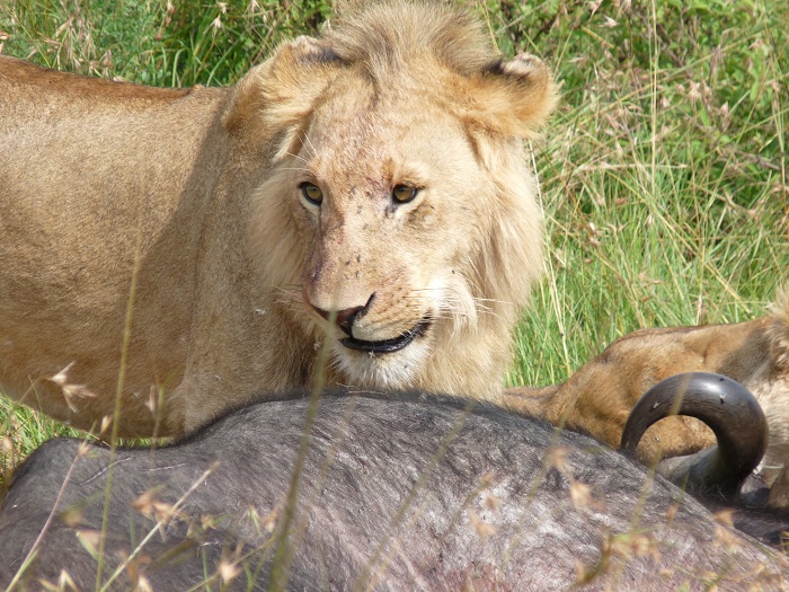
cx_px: 394
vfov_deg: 3.1
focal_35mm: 475
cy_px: 296
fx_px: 10827
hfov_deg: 4.2
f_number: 5.6
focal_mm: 84.5
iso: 100
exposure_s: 1/320
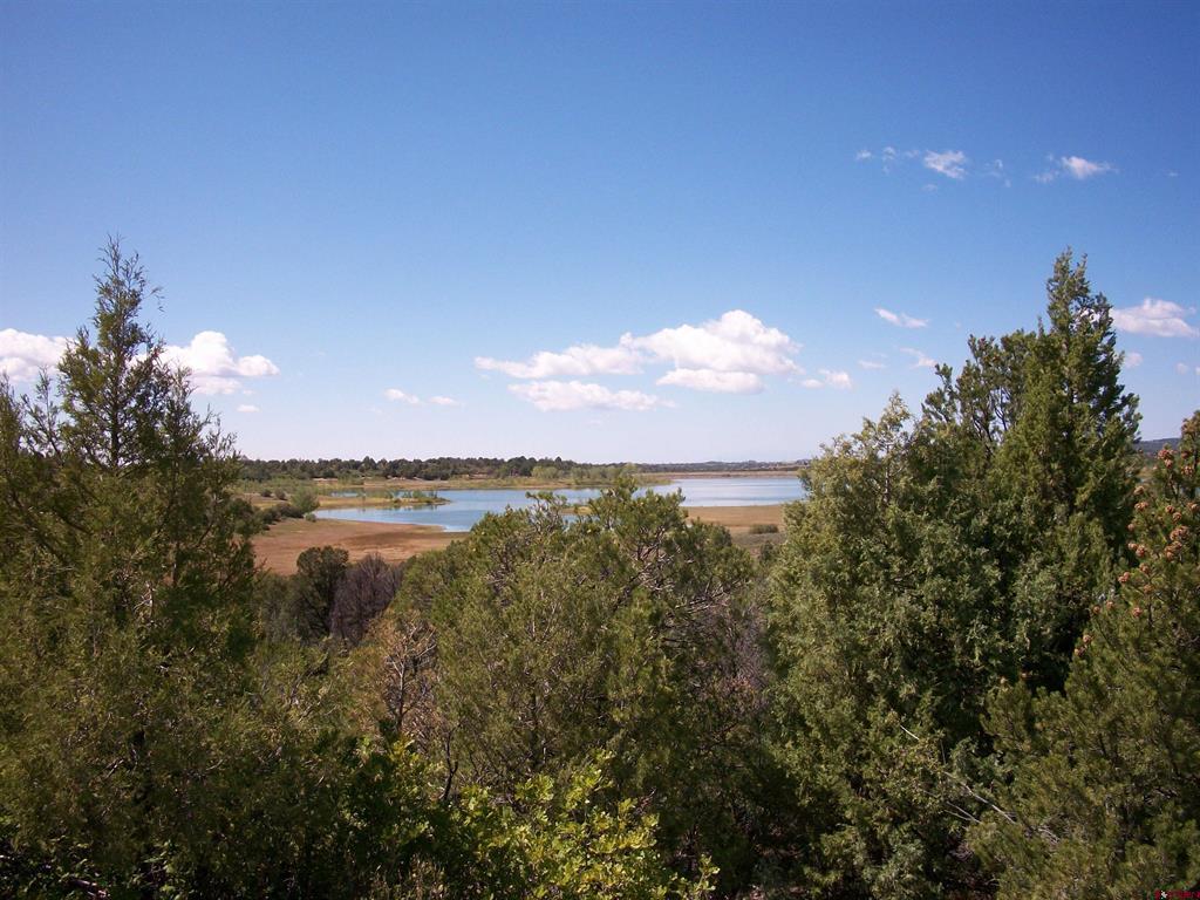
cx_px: 600
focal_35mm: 35
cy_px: 450
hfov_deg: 52.6
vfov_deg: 40.7
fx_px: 1213
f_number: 5.6
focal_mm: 6.3
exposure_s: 1/400
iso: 80
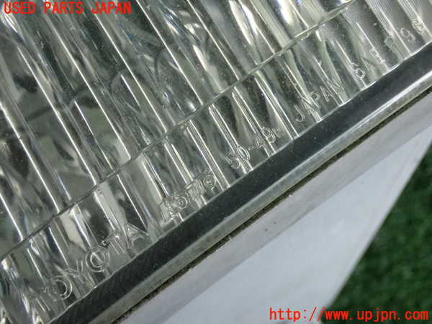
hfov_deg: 31.2
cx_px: 216
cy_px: 162
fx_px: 774
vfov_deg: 23.7
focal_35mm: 62
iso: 1600
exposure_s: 1/125
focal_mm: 11.09
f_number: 3.6
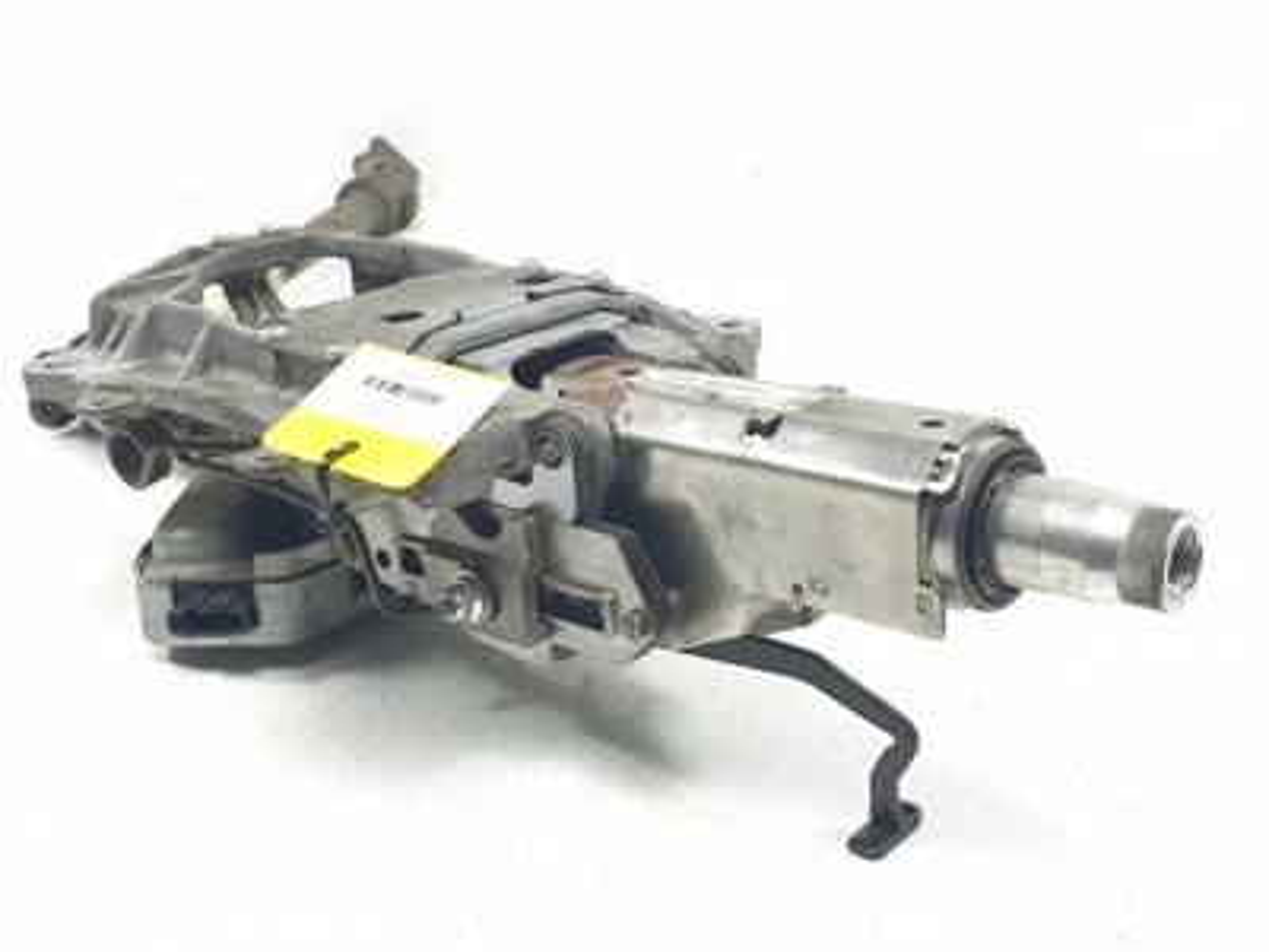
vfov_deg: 53.1
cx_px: 634
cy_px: 476
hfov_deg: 67.3
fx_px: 953
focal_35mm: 26
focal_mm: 4.3
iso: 50
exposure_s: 1/100
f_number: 2.4
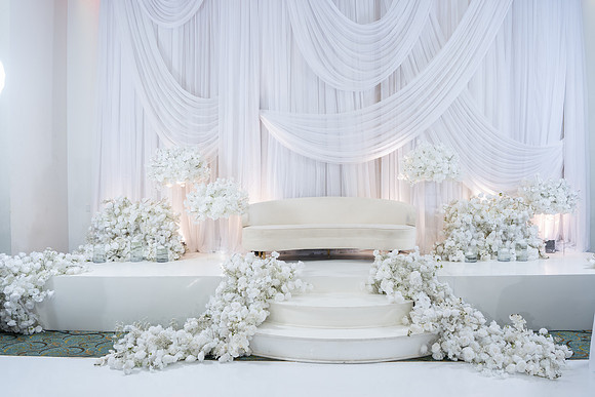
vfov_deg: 44.6
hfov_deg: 63.1
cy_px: 198
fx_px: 484
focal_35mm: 29
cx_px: 298
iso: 800
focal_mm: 28
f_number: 3.5
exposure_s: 1/160
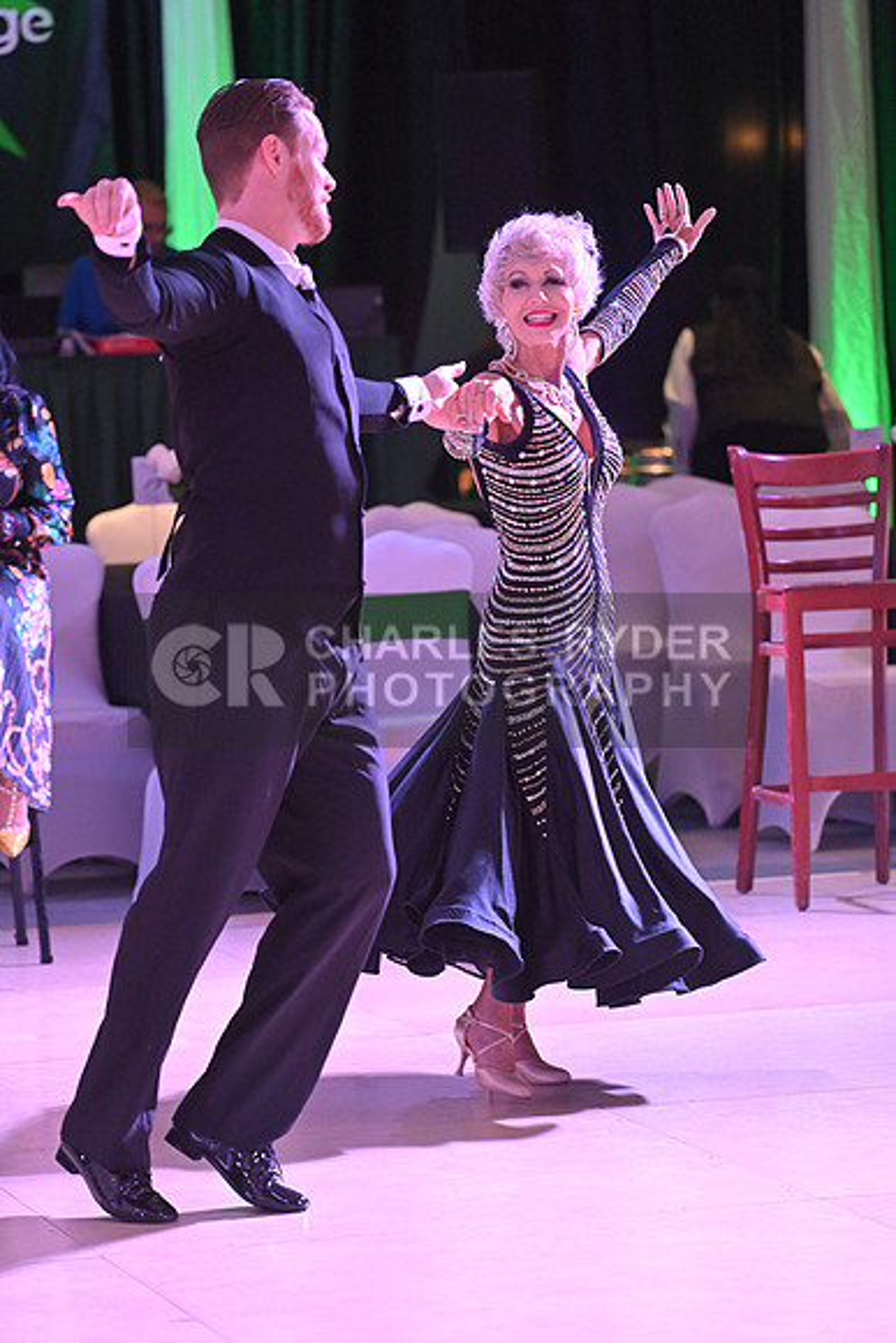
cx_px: 448
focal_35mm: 155
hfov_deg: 8.9
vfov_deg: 13.2
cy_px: 672
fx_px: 5783
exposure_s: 1/400
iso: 5000
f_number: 4.5
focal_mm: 155
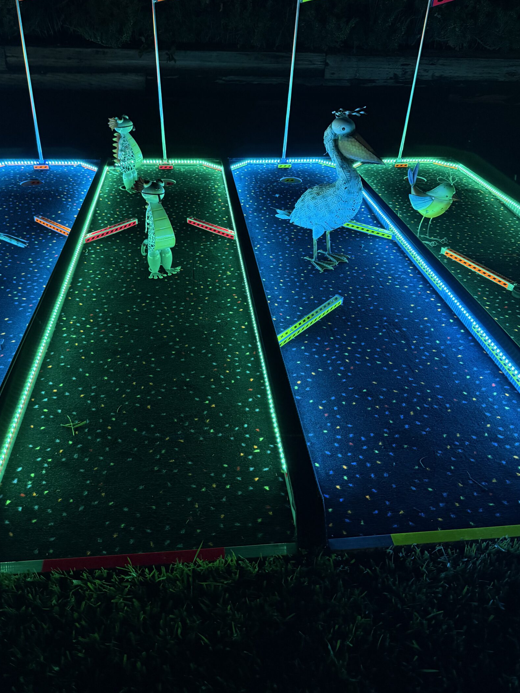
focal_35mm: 29
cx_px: 232
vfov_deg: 61.4
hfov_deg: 48.1
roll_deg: +0.0
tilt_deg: -30.6
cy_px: 295
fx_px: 581
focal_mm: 6.76
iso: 400
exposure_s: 1/60
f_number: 1.78
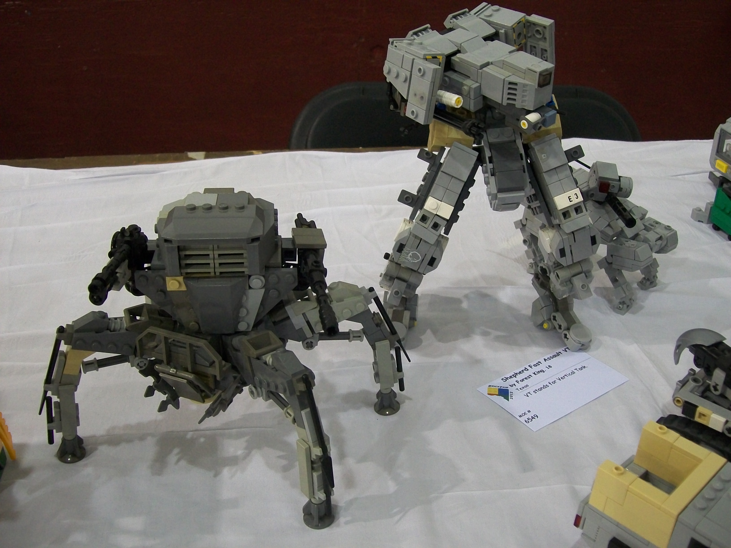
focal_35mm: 36
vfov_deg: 39.7
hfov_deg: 51.4
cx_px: 366
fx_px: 760
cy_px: 274
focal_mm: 6
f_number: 2.7
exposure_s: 1/30
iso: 160
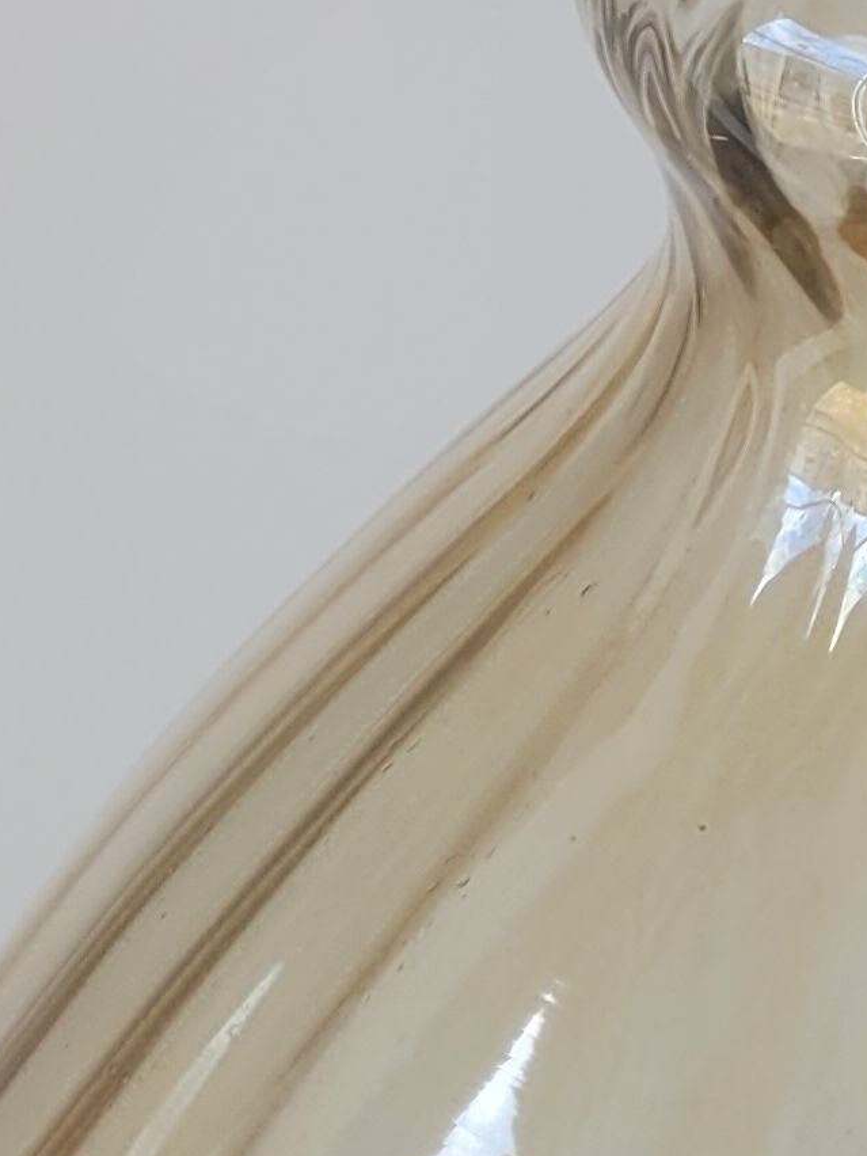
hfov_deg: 11.1
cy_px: -697
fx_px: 4108
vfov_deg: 14.6
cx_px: 1653
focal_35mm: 123
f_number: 1.8
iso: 40
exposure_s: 1/187
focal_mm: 5.4
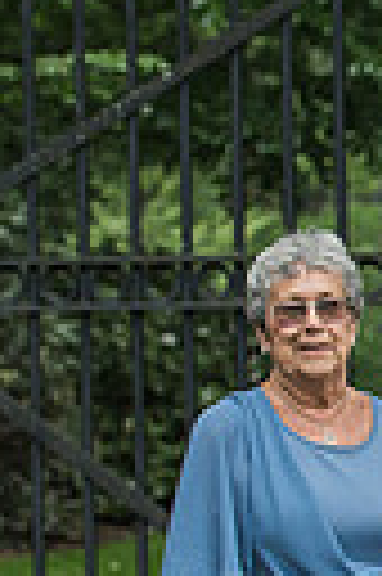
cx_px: 941
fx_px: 5857
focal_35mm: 367
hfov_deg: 3.7
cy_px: 482
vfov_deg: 5.6
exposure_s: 1/640
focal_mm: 78
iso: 500
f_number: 4
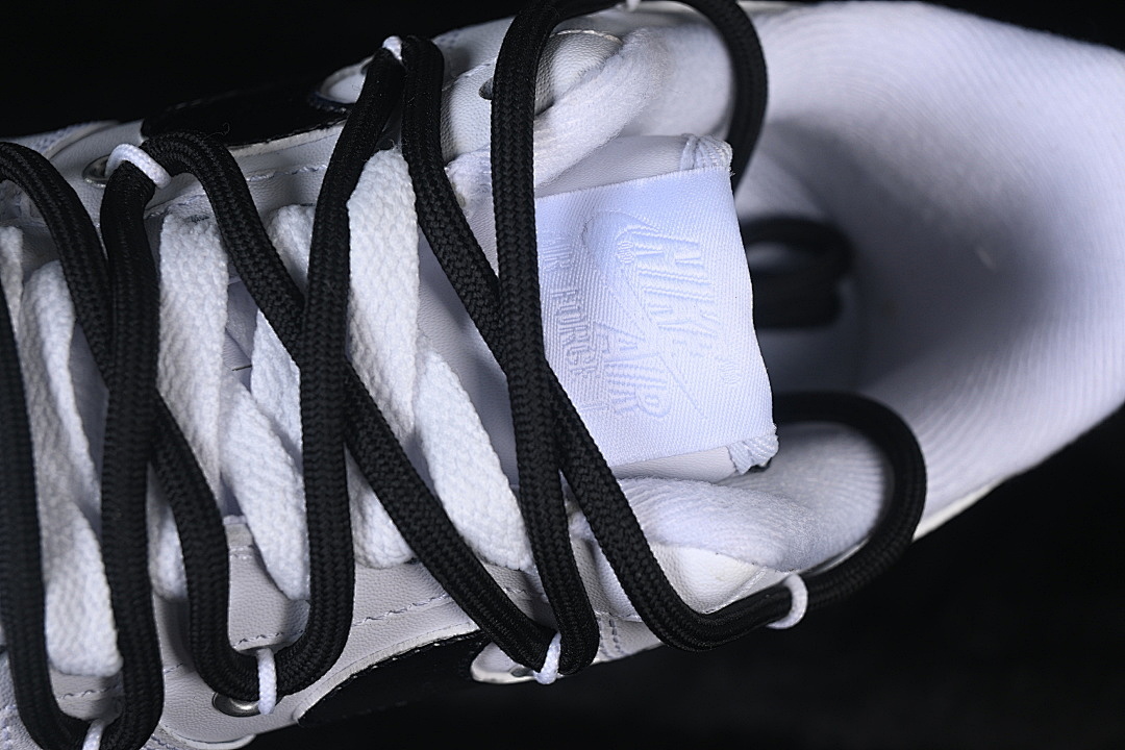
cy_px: 375
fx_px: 2344
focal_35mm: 75
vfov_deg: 18.2
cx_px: 562
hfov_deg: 27.0
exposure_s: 1/80
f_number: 7.1
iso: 160
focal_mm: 50
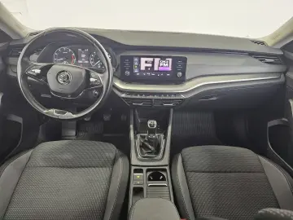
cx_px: 146
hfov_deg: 73.9
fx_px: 195
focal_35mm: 23
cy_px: 110
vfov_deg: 58.9
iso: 400
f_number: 1.7
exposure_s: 1/100
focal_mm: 6.3
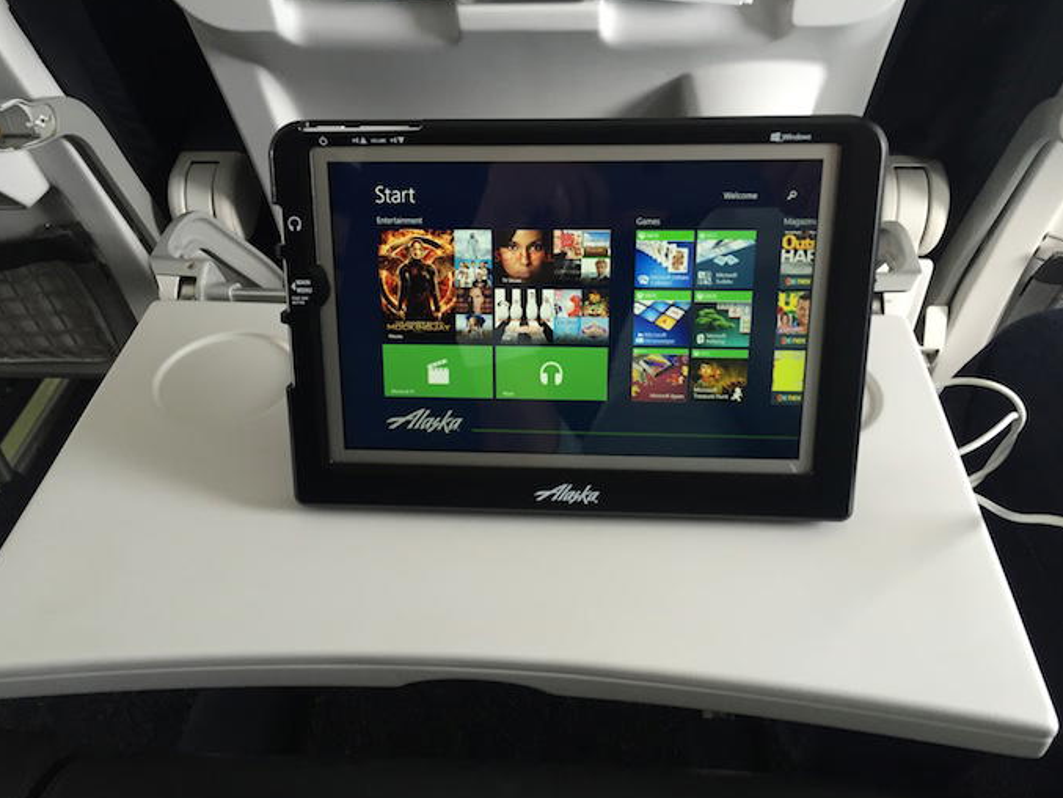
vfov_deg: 46.8
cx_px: 518
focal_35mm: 30
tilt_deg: -39.1
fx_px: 921
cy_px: 404
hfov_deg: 59.9
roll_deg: +2.2
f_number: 2.2
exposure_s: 1/30
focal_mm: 4.15
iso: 64
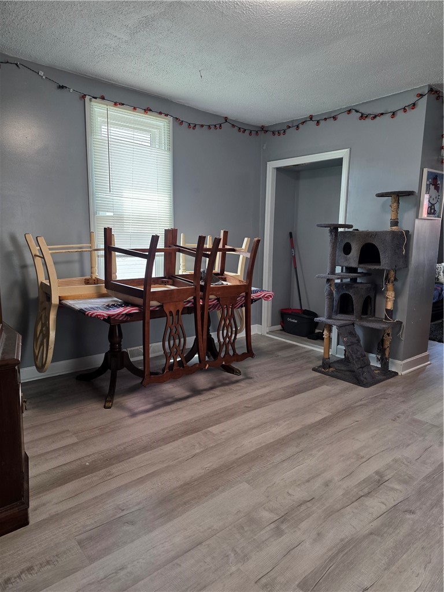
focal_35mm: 23
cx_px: 222
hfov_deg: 58.9
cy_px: 296
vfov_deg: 73.9
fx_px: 393
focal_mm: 6.3
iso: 160
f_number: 1.7
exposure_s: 1/120
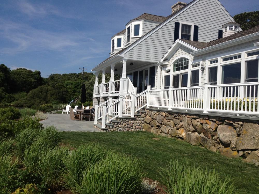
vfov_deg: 40.7
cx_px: 130
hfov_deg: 52.6
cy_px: 97
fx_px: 262
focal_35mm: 35
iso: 64
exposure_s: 1/3460
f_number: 2.4
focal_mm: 4.28
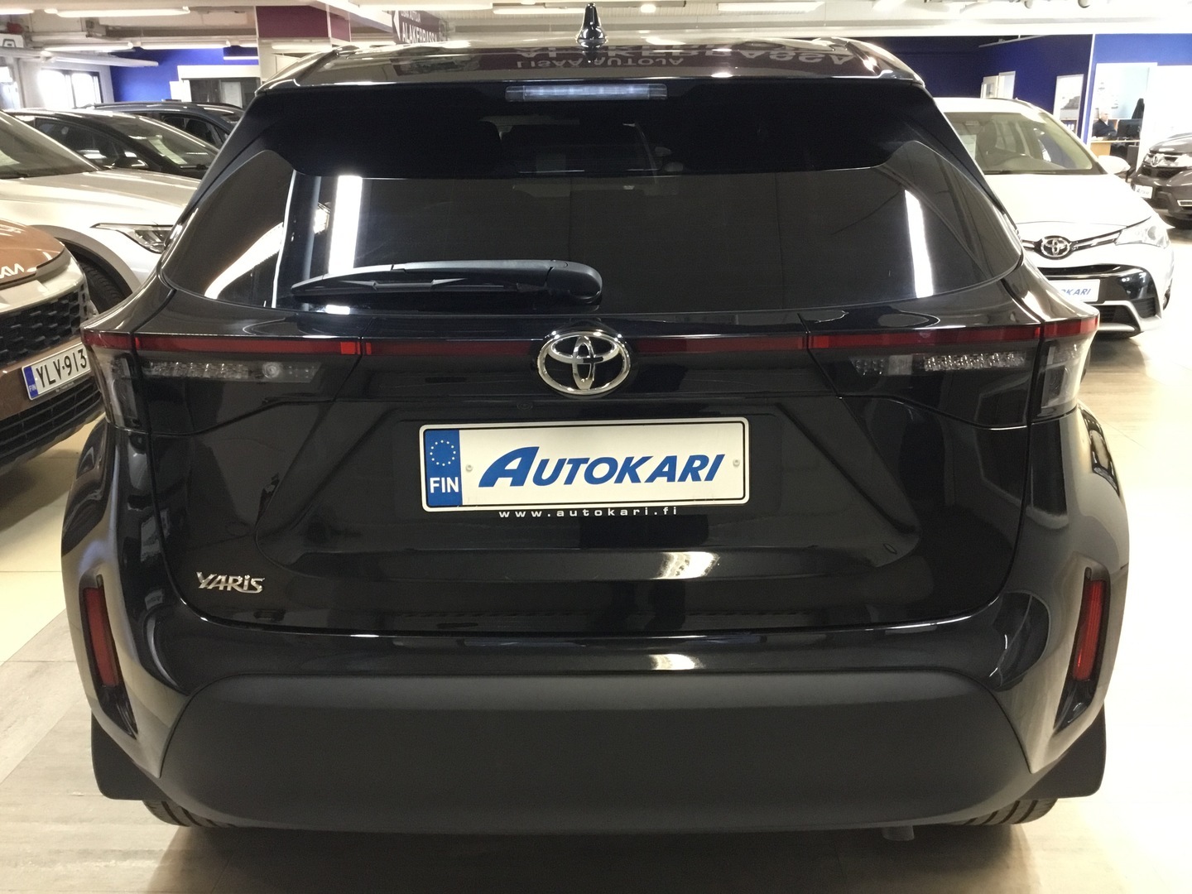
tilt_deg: -17.4
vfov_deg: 45.4
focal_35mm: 31
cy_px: 447
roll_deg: +1.4
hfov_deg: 58.4
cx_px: 596
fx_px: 1067
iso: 200
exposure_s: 1/33
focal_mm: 3.3
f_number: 2.4
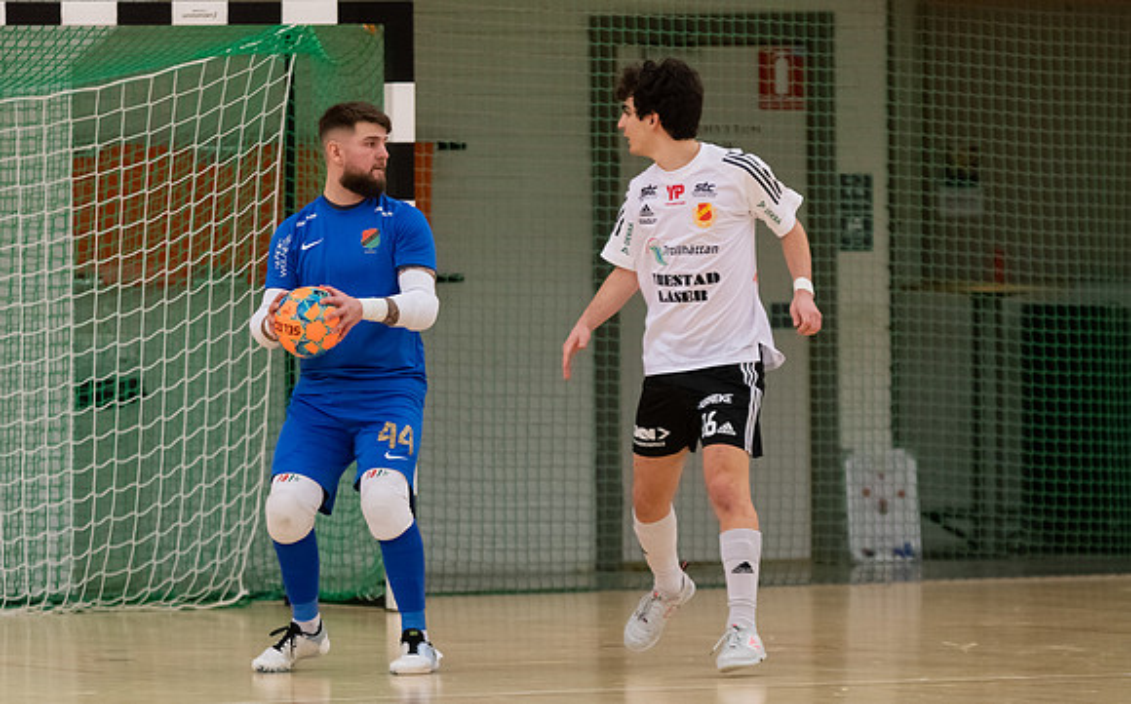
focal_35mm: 331
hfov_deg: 6.3
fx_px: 10195
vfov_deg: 4.0
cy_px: 443
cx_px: 421
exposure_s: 1/800
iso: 900
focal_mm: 160
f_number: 3.2
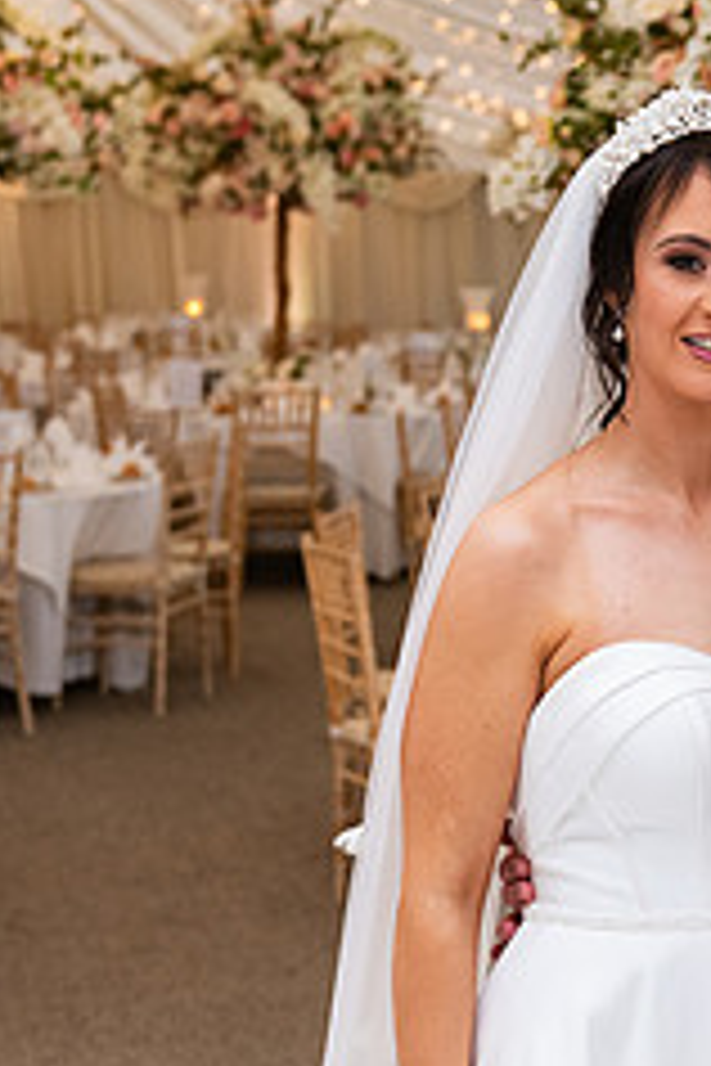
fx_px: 2755
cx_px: 864
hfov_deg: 14.2
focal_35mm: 93
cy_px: 591
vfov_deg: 21.9
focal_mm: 38
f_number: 3.5
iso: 640
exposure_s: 1/160
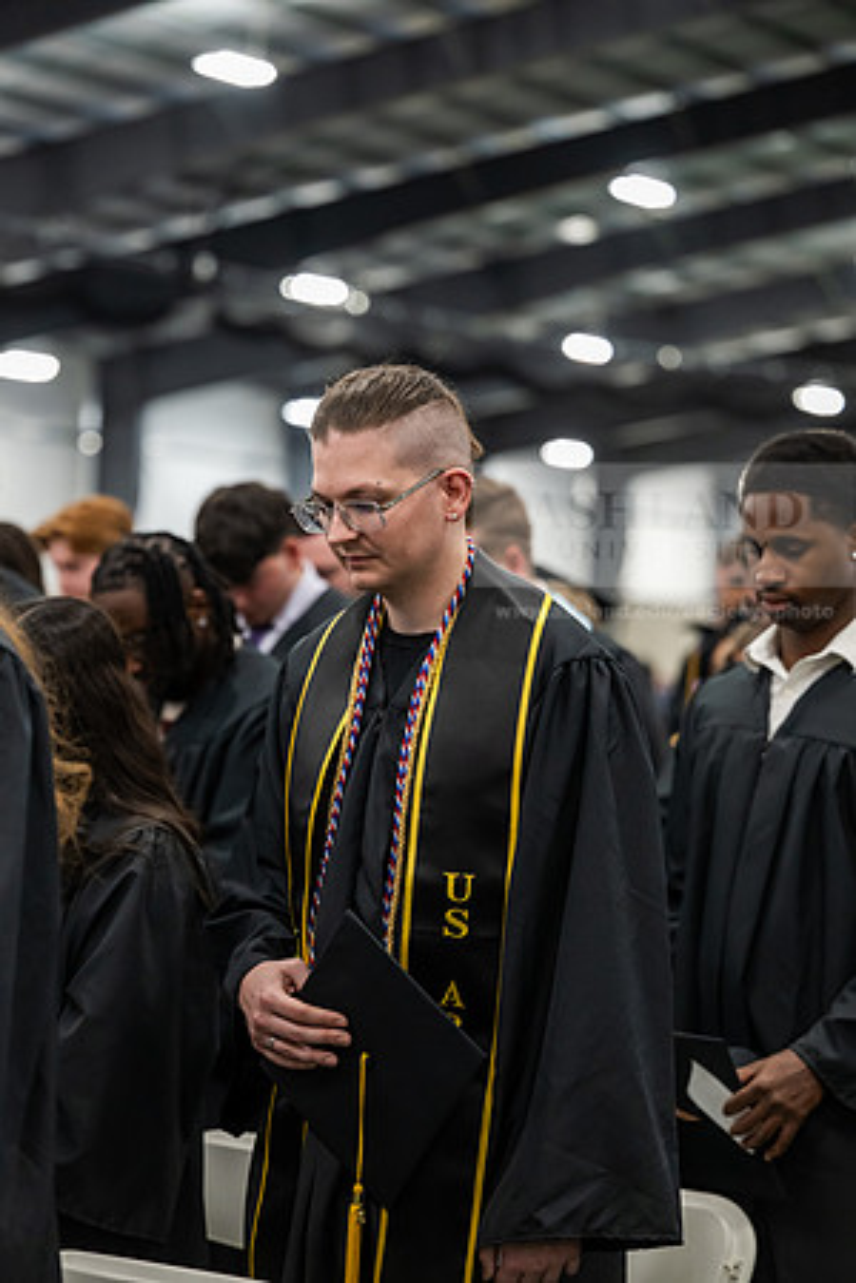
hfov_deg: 15.0
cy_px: 642
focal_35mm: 91
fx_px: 3245
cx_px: 428
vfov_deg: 22.4
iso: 2500
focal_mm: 91
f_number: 3.2
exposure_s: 1/200
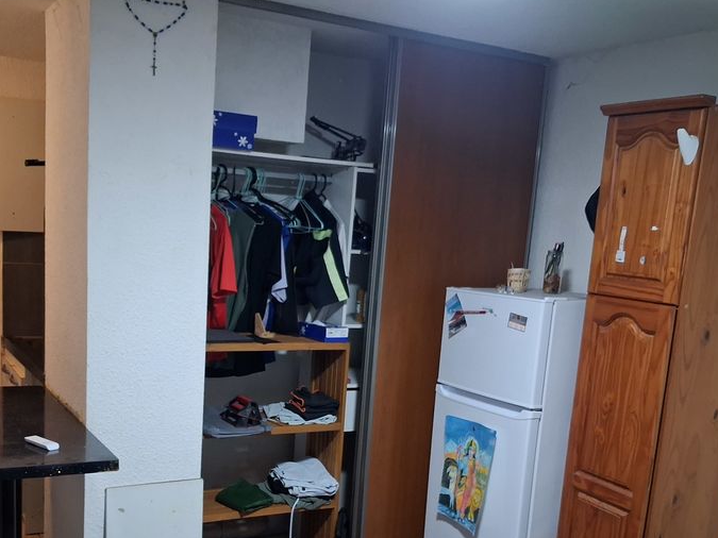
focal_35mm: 40
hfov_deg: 46.4
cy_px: 396
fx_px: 830
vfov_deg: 35.3
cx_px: 275
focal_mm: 4
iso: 500
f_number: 1.8
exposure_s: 1/33
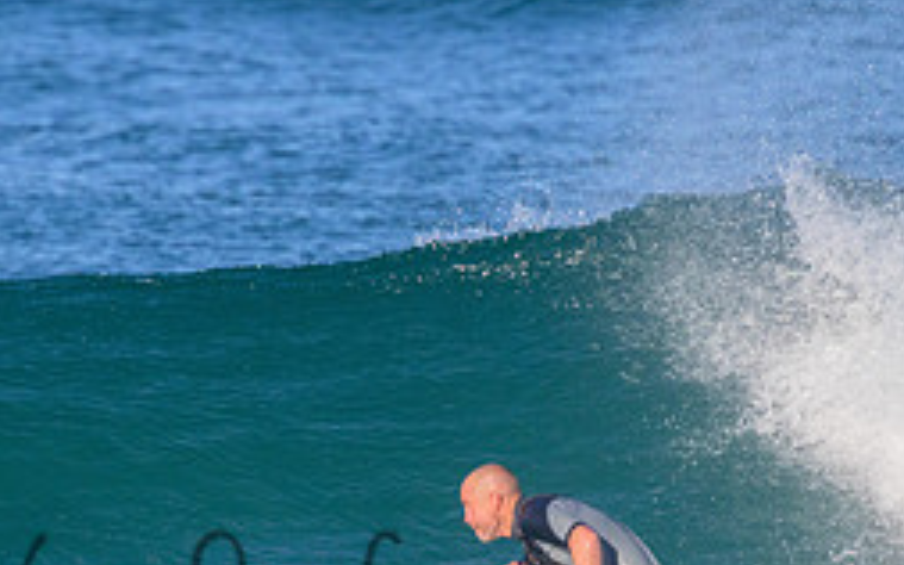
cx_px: 347
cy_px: 556
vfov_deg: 0.7
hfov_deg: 1.1
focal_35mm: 1869
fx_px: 46036
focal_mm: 800
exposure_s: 1/2000
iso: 1600
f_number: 11
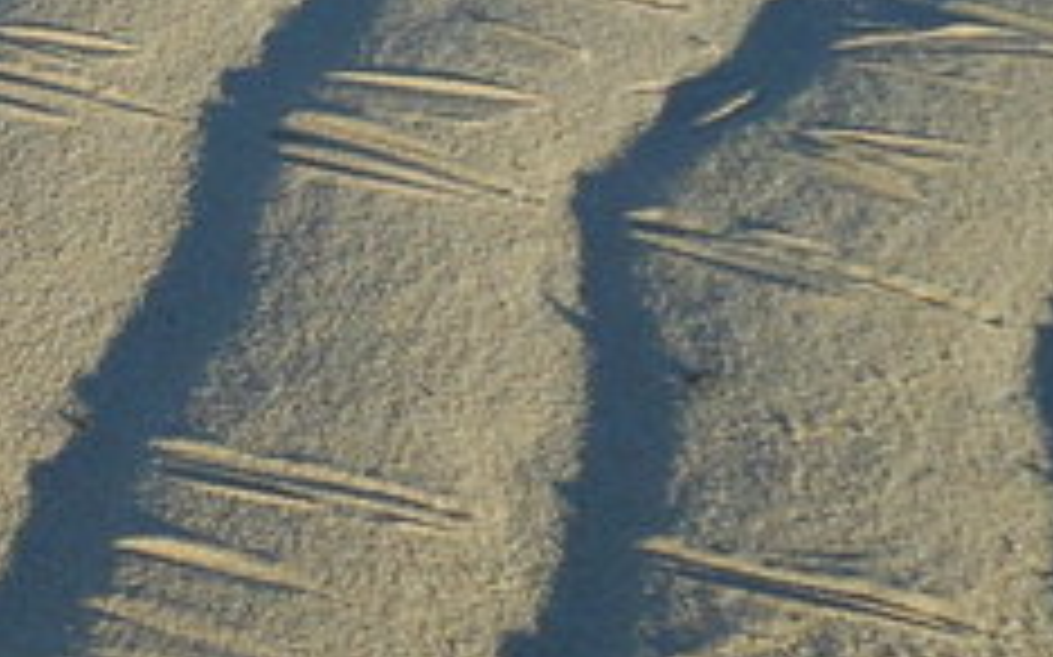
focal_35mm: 116
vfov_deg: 11.2
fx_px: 3327
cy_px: -22
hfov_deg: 15.1
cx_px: -945
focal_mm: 4.5
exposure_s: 1/800
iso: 80
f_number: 3.2
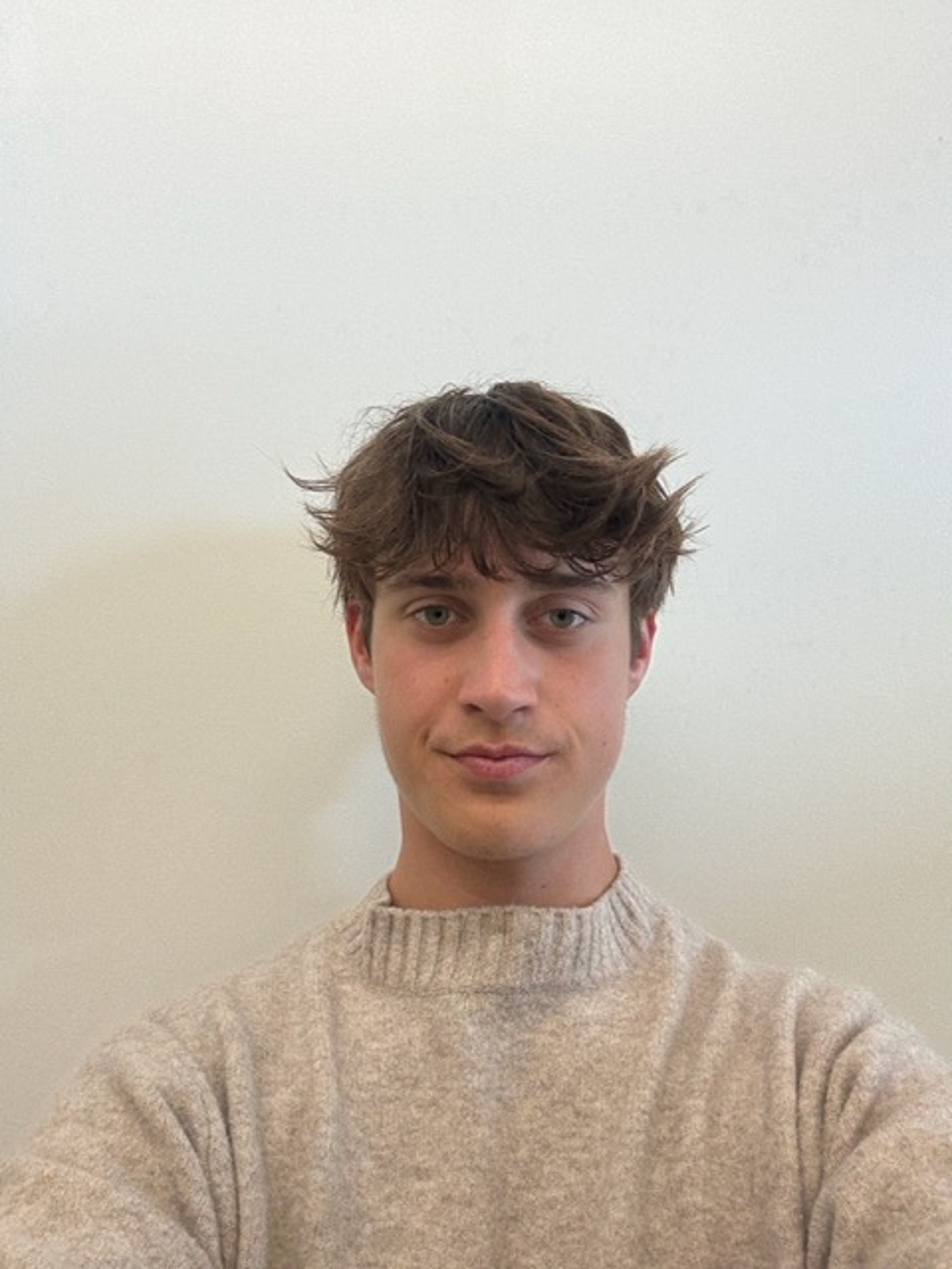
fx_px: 1100
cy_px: 634
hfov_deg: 46.8
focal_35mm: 30
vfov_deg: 60.0
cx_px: 476
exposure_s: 1/60
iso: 50
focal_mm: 2.69
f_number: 1.9
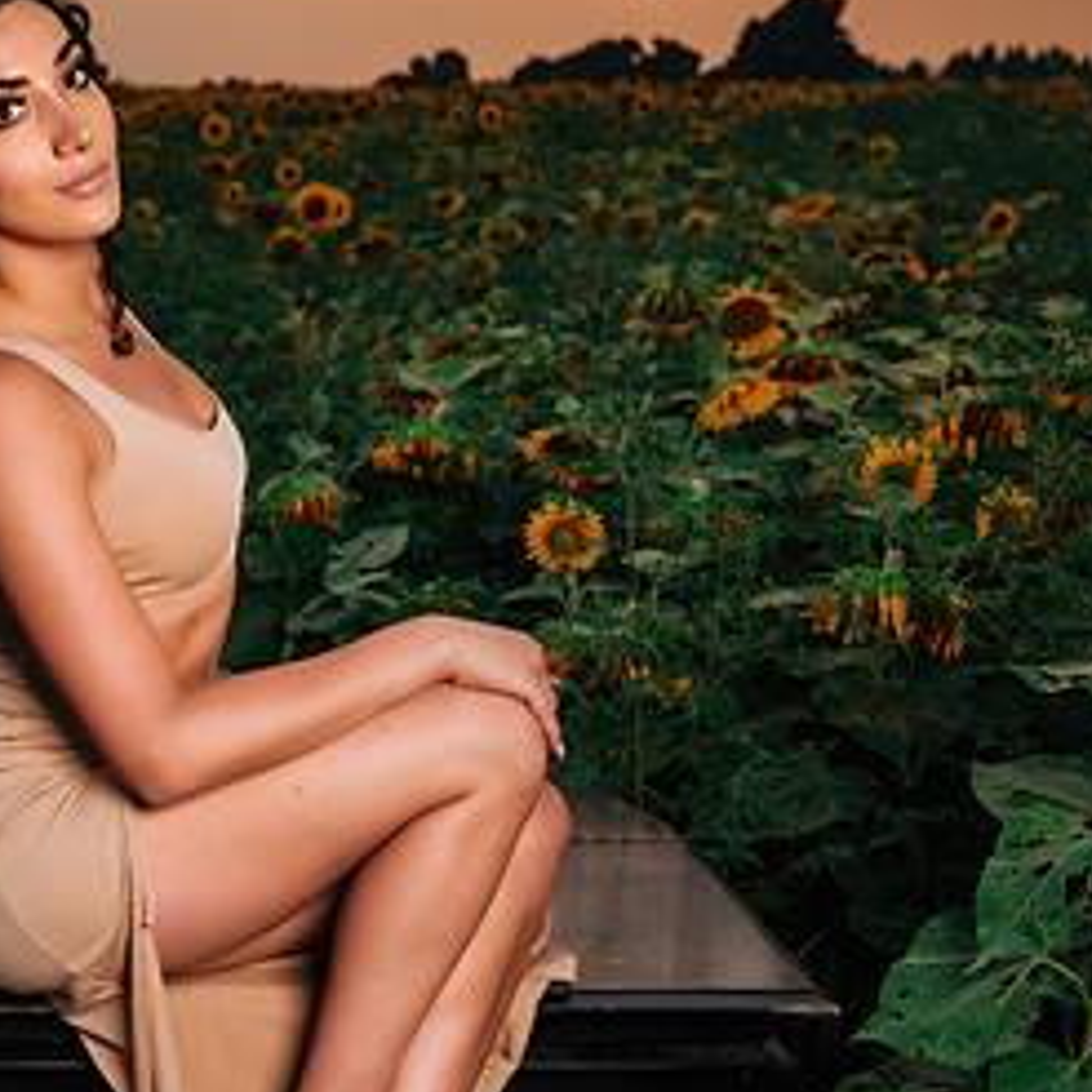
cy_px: 756
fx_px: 1927
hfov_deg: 31.0
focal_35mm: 54
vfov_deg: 31.3
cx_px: 248
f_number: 3.2
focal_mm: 26
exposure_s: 1/100
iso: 64
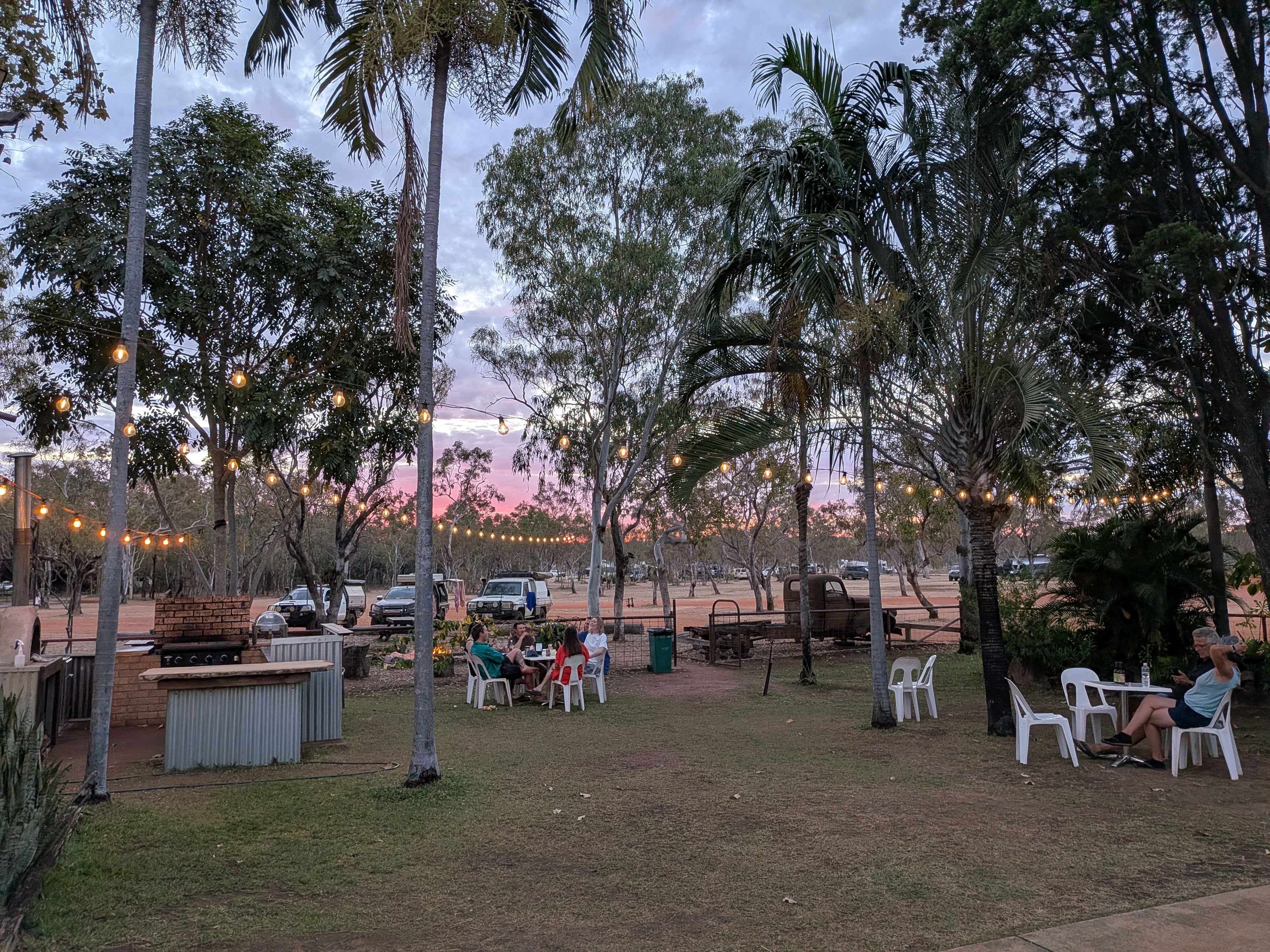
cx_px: 635
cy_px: 476
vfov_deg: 56.8
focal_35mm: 24
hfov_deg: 71.6
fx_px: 881
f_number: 1.7
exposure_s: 1/50
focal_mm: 4.53
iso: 41
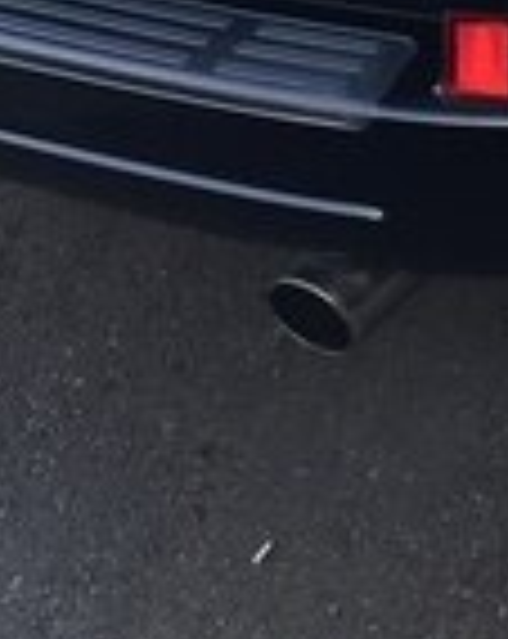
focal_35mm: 99
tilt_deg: -12.2
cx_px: 751
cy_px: -414
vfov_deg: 16.9
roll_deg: -0.5
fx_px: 1867
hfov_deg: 14.5
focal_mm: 4.15
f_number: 2.2
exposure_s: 1/33
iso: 64
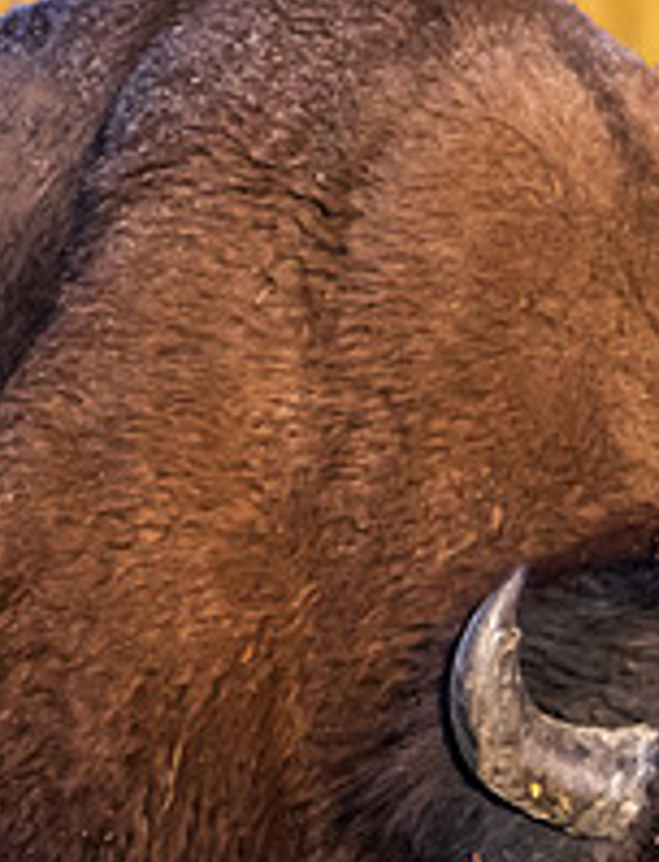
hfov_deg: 0.6
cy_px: 947
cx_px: 912
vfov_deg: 0.8
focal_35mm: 2539
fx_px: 63704
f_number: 5.6
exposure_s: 1/2500
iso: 1800
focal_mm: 500
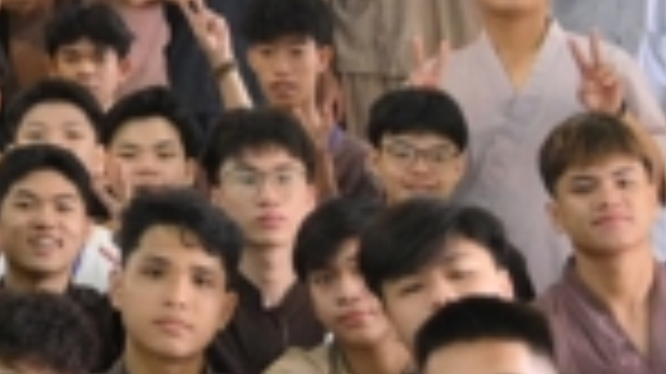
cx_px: -727
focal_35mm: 235
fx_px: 4147
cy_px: -333
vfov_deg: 5.1
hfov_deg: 8.6
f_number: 4
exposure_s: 1/125
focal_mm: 34
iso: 5000
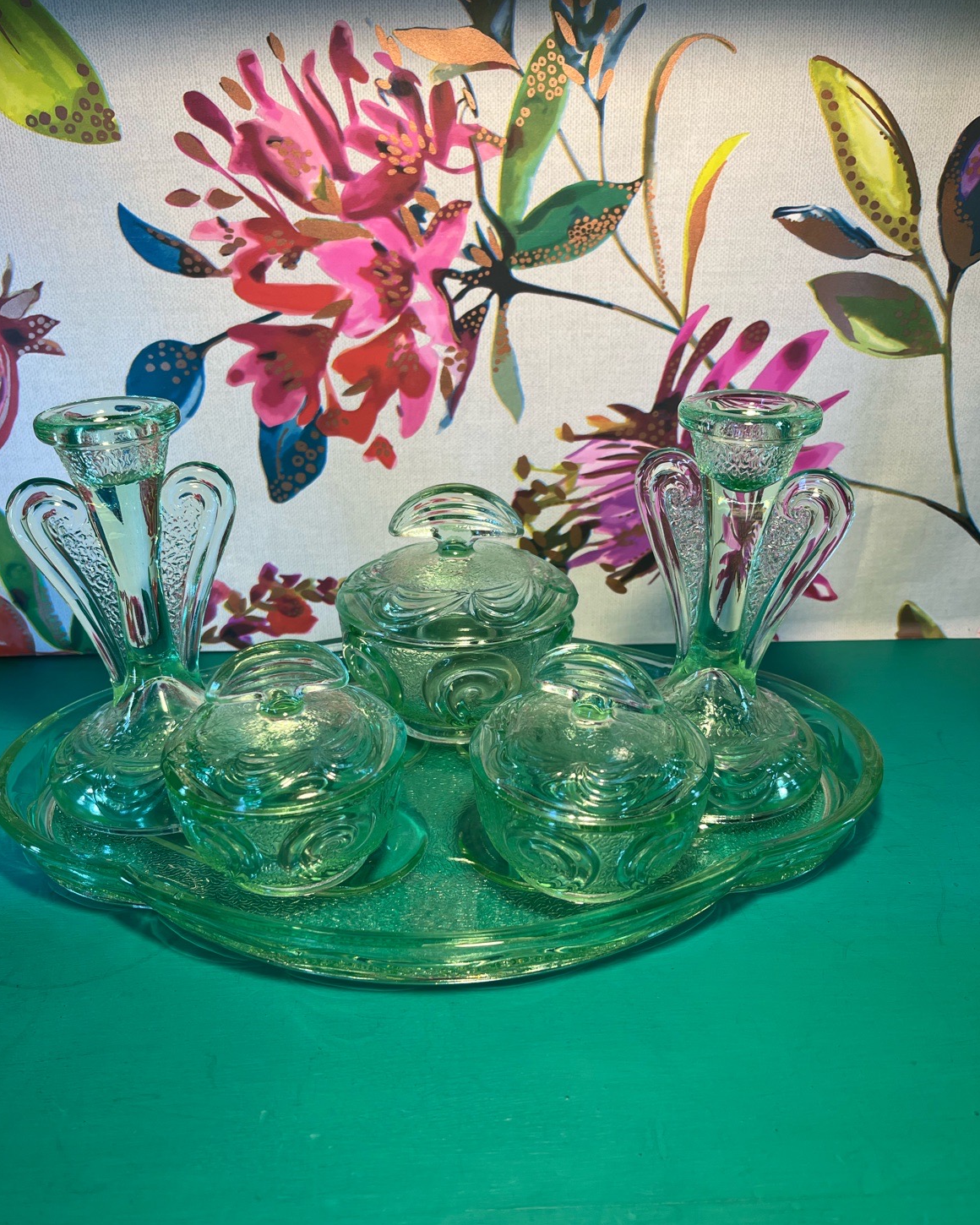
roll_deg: +0.0
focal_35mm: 28
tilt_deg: -26.6
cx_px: 475
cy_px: 667
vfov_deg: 62.1
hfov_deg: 51.5
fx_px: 1015
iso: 40
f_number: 1.6
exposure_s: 1/122
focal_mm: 5.1
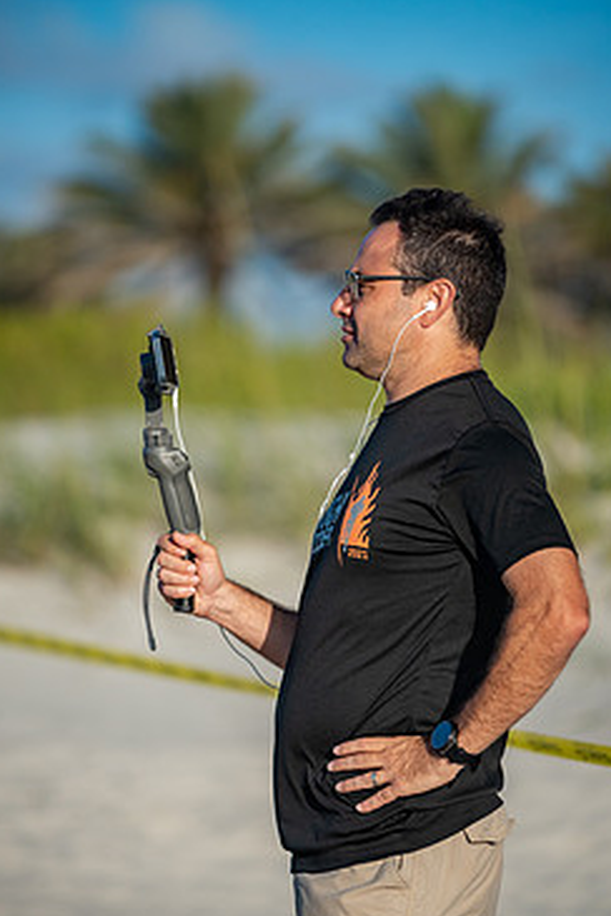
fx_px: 6262
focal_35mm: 246
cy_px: 471
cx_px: 260
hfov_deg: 5.6
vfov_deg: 8.4
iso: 450
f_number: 2.8
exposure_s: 1/4000
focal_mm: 200
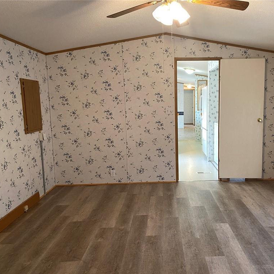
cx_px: 182
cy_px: 138
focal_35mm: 31
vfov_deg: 52.5
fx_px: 278
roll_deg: +0.1
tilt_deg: -7.7
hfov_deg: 51.6
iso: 160
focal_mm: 4.25
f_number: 1.8
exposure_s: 1/60
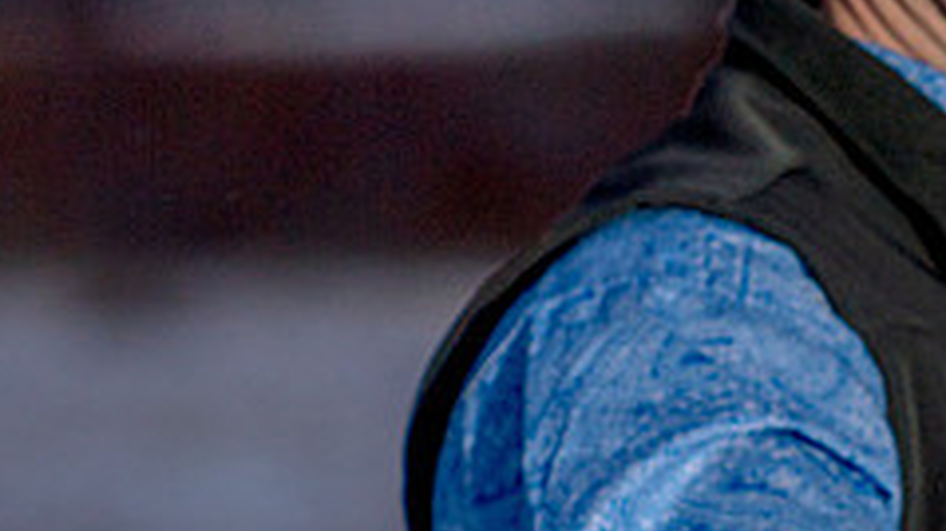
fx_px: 8923
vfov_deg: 3.4
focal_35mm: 356
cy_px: 252
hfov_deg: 6.0
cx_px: 1025
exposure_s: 1/250
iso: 250
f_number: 4.5
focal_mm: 140
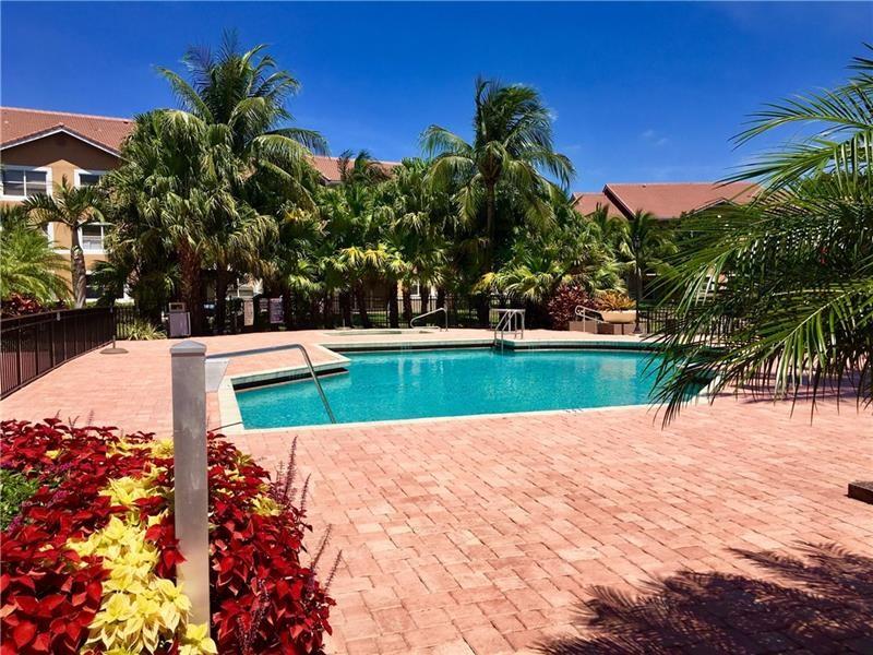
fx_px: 731
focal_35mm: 29
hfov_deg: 61.7
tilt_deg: -3.2
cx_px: 436
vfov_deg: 48.2
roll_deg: +0.4
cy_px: 328
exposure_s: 1/2137
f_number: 2.2
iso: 25
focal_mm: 4.15
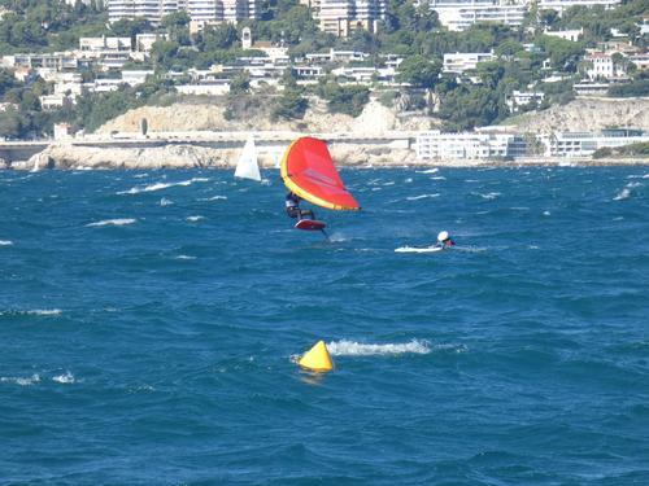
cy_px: 243
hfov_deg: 6.4
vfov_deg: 4.8
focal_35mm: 309
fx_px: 5793
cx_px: 324
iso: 320
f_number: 5.6
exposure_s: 1/1000
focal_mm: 55.4
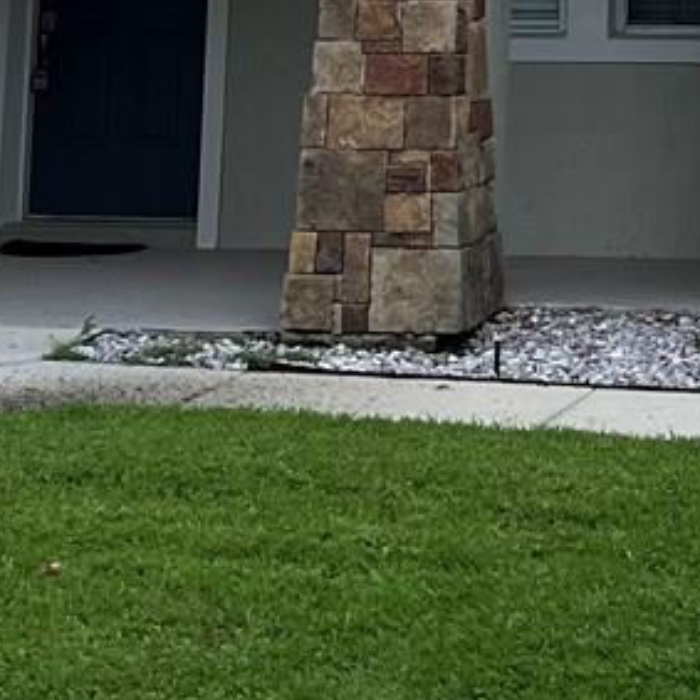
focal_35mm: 130
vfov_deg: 12.0
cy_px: -698
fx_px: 2974
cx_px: 774
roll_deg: +0.4
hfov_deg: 13.2
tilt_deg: +13.1
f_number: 1.6
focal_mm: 5.1
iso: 50
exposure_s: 1/3745
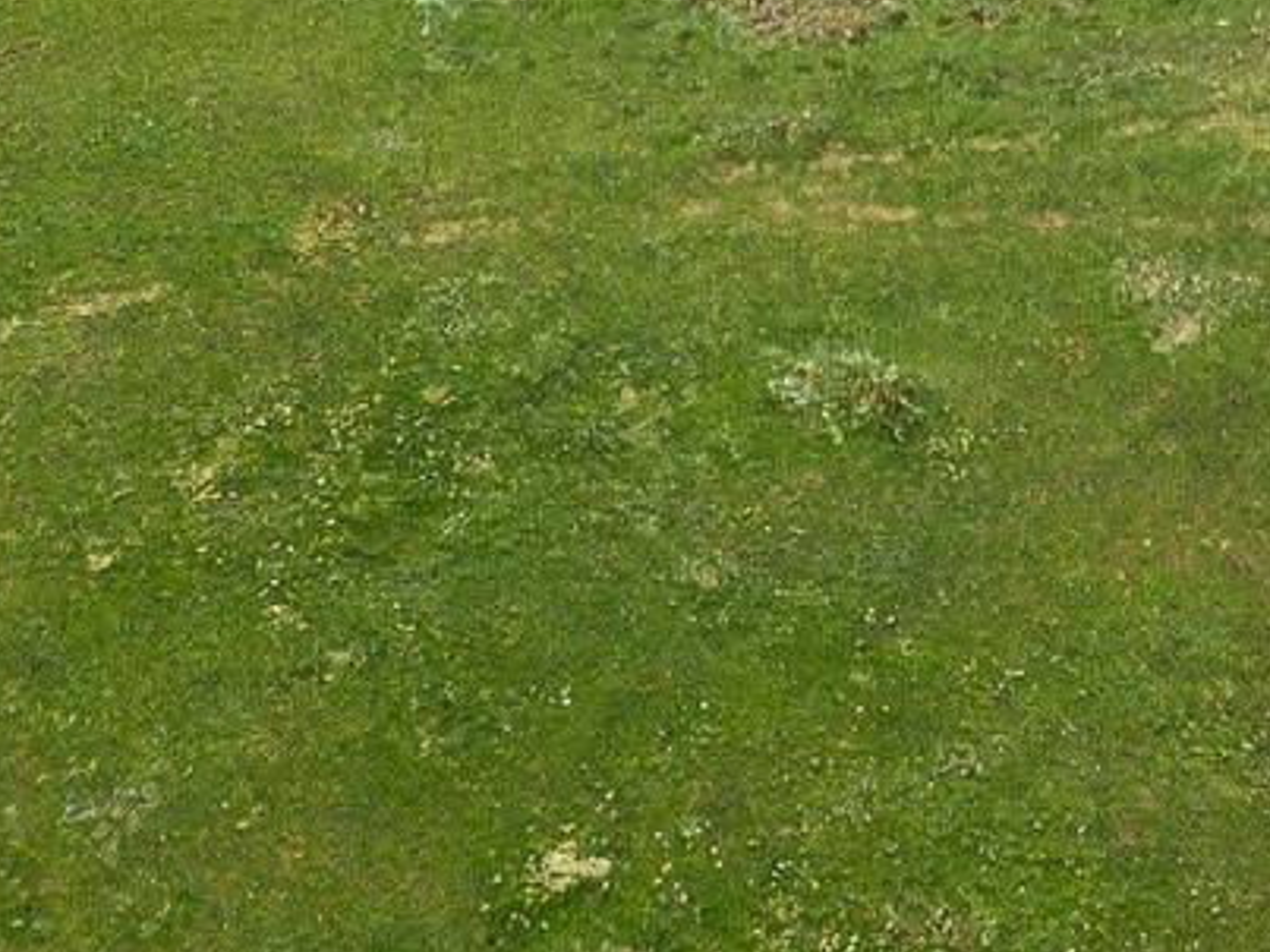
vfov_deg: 10.0
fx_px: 4841
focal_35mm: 132
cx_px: 1781
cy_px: -1214
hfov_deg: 14.2
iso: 100
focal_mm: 4.73
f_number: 2.2
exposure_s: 1/500
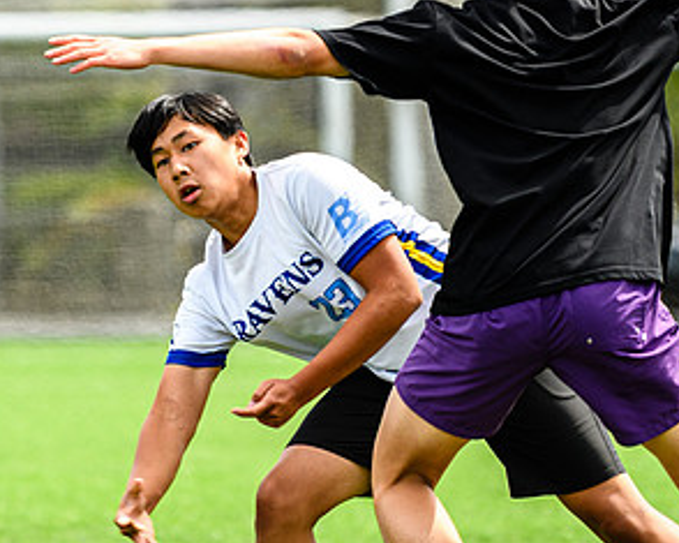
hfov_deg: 2.7
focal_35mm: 715
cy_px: 117
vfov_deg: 2.2
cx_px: 212
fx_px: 14364
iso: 100
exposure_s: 1/1000
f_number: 3.2
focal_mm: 200
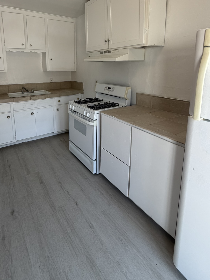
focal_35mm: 20
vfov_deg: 79.2
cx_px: 85
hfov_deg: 65.4
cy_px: 94
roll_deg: -0.4
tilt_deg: -9.8
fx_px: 162
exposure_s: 1/120
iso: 80
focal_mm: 2.22
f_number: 2.2
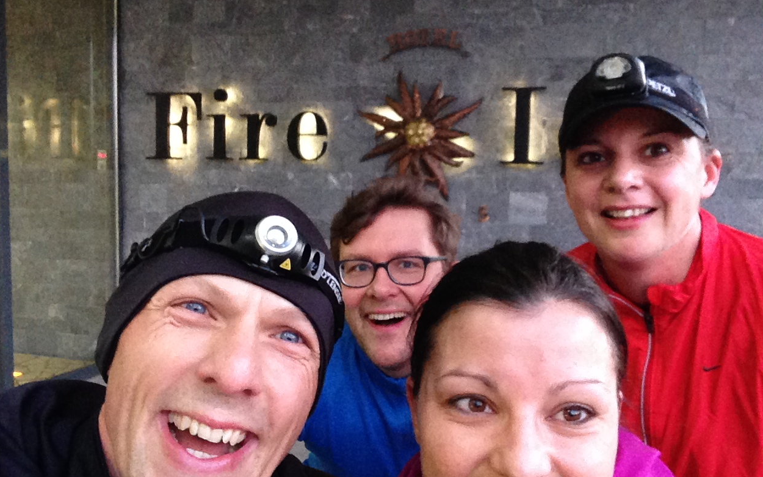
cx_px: 373
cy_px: 273
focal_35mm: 38
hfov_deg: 51.5
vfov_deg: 33.5
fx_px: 790
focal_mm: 2.18
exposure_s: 1/15
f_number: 2.4
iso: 250
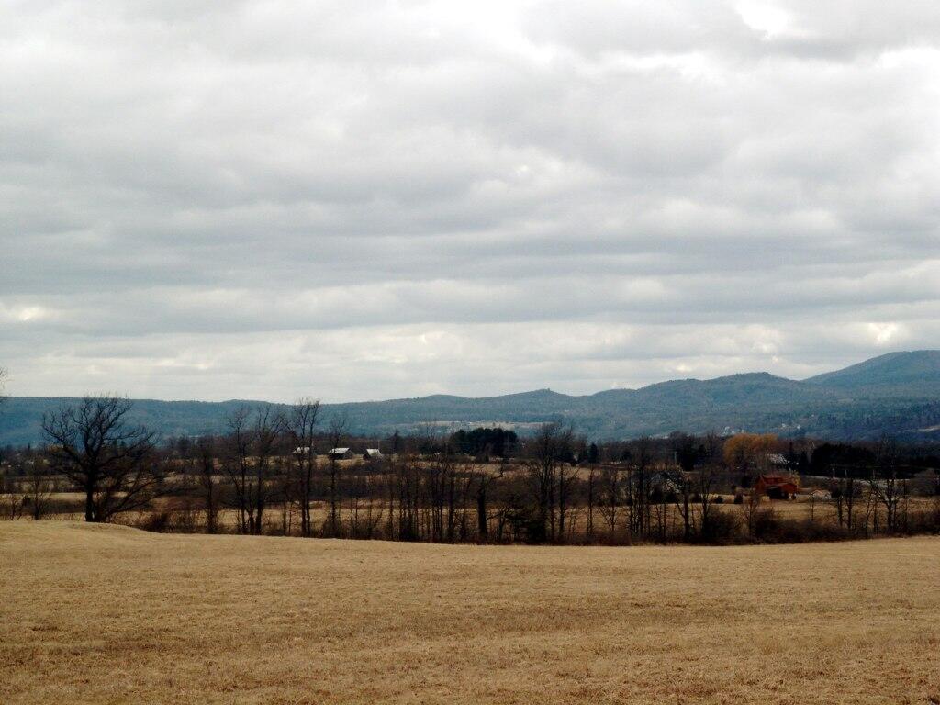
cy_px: 352
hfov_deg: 20.4
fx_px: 2607
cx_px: 470
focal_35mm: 96
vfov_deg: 15.4
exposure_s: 1/250
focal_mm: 19.07
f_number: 8
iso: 64
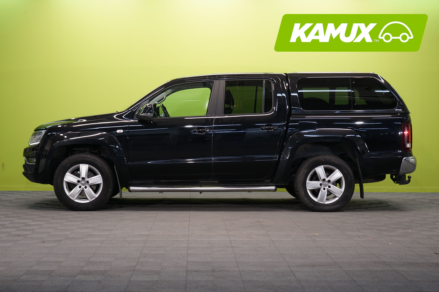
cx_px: 220
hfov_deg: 31.4
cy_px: 146
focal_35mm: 64
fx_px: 780
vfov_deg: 21.2
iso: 320
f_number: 5.6
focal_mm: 64
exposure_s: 1/25
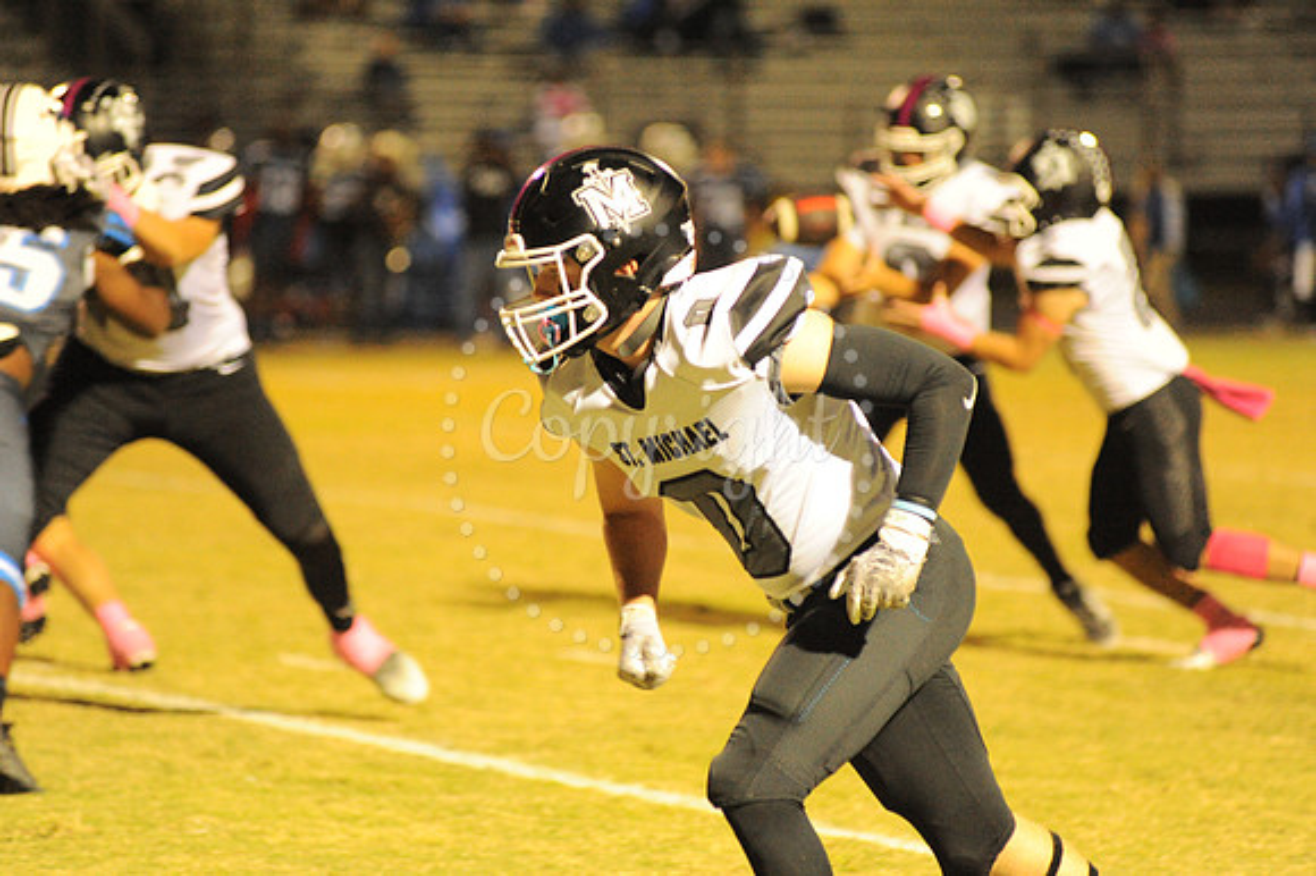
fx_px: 7307
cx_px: 658
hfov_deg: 10.3
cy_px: 438
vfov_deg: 6.9
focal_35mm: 200
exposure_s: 1/320
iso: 6400
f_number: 4
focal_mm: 200
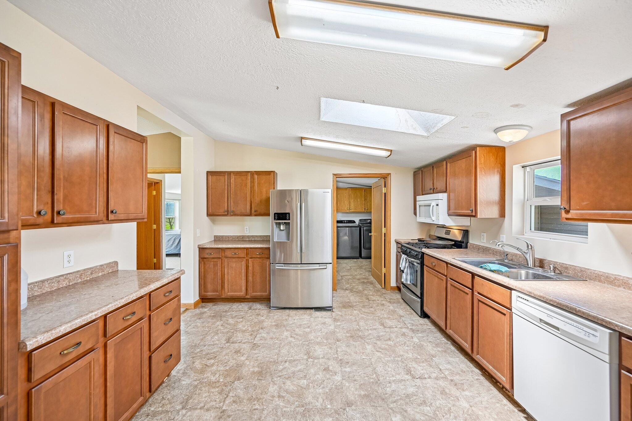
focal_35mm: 14
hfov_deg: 104.3
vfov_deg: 81.2
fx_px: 246
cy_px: 210
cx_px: 316
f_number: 4
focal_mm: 14
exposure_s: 1/45
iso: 400
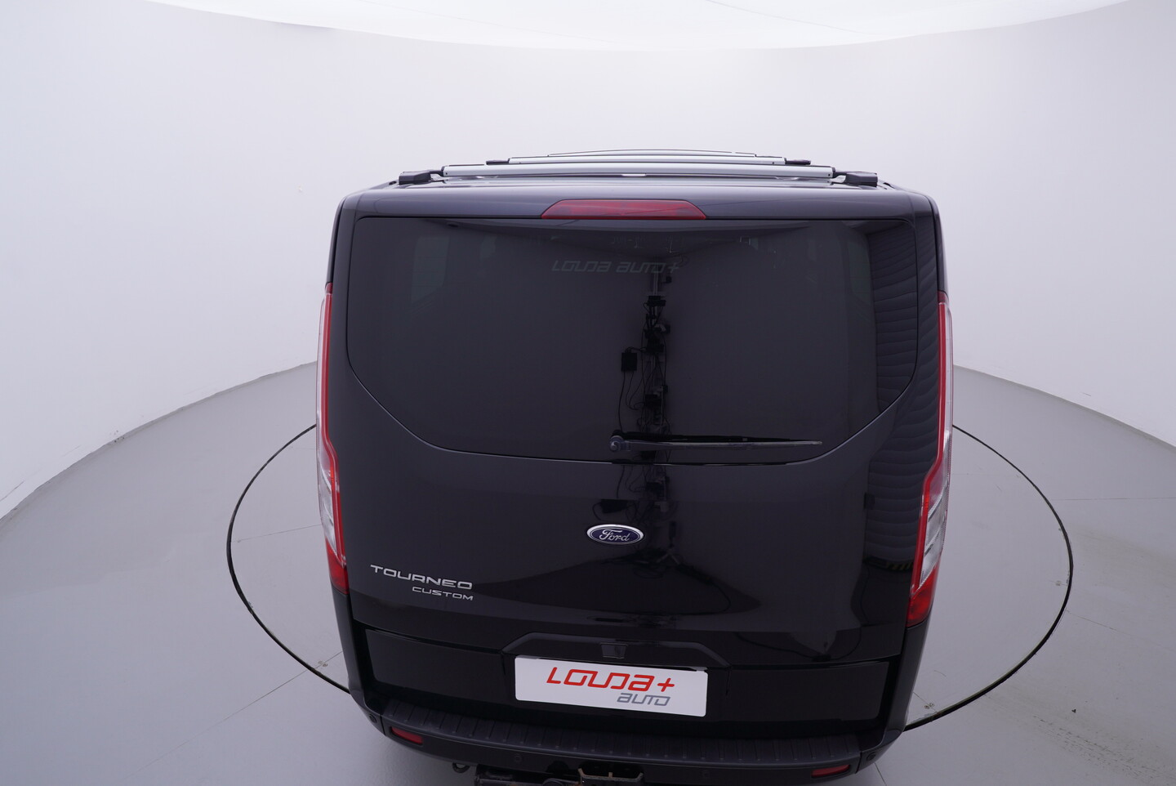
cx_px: 588
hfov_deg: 77.3
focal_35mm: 22
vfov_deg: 56.2
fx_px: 735
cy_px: 393
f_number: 5
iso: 200
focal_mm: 15
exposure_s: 1/80
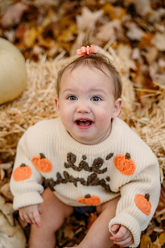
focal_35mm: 55
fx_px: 378
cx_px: 82
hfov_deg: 24.6
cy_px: 124
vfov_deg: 36.2
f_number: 2.5
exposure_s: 1/400
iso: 250
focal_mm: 55
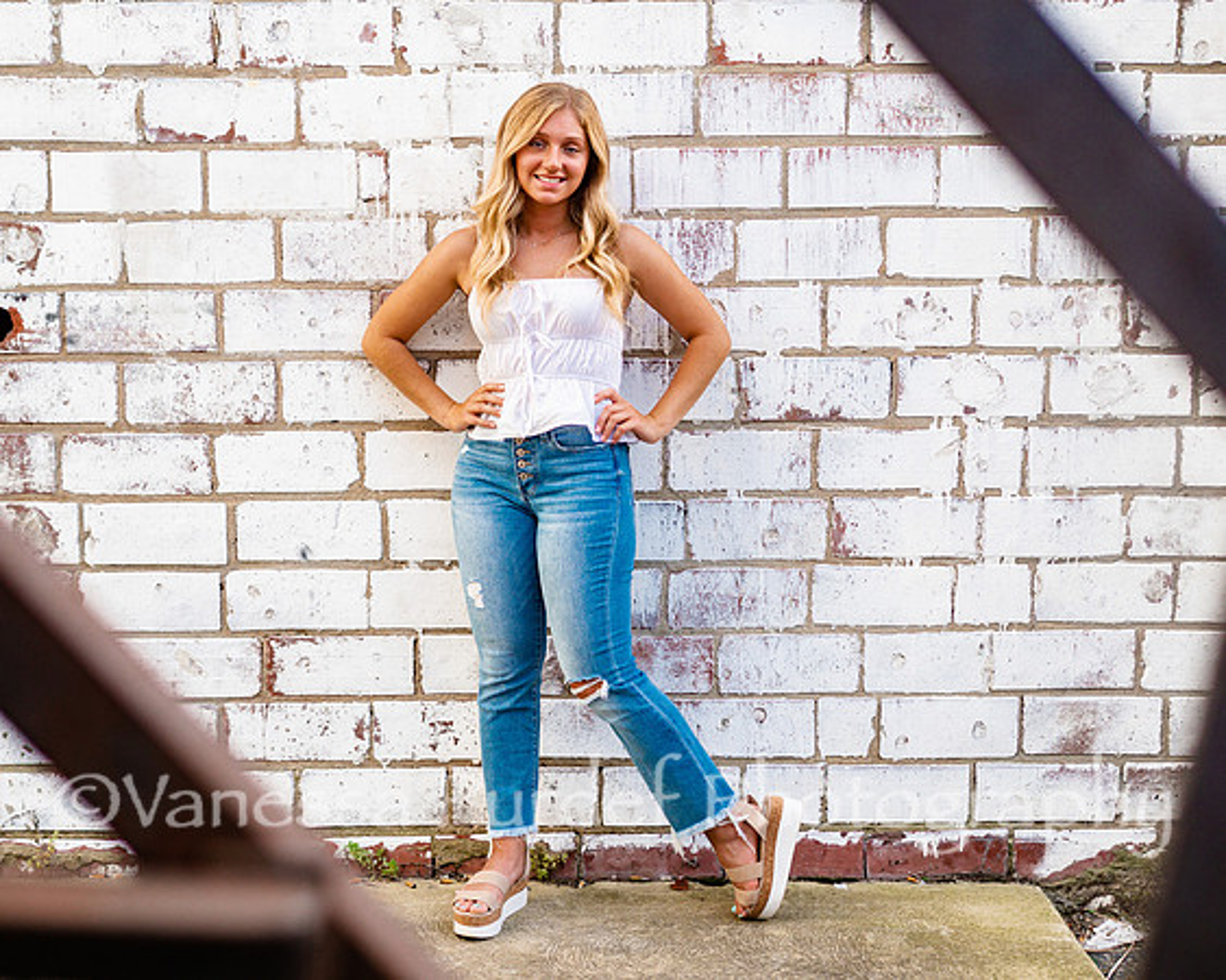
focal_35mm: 53
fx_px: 1936
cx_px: 610
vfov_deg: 28.4
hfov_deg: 35.1
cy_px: 490
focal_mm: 25
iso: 200
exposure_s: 1/800
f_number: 2.2
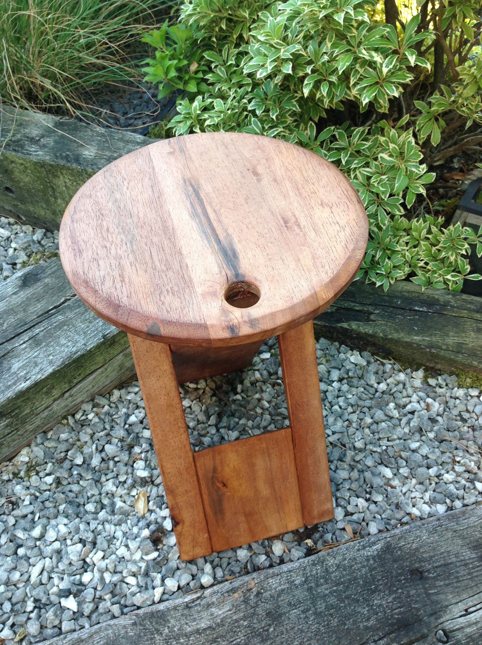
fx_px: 652
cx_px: 241
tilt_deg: -50.9
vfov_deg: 52.7
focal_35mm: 35
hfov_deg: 40.6
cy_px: 322
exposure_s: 1/60
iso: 50
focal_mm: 4.28
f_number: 2.4
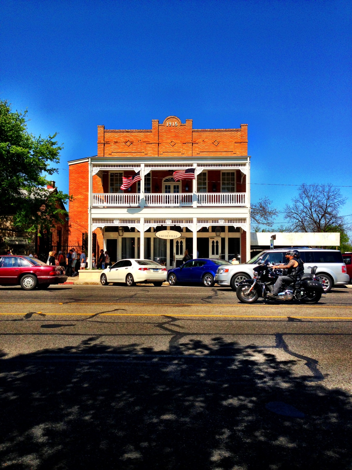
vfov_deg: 55.4
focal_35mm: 33
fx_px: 447
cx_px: 176
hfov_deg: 42.9
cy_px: 235
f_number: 2.4
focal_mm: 4.13
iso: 50
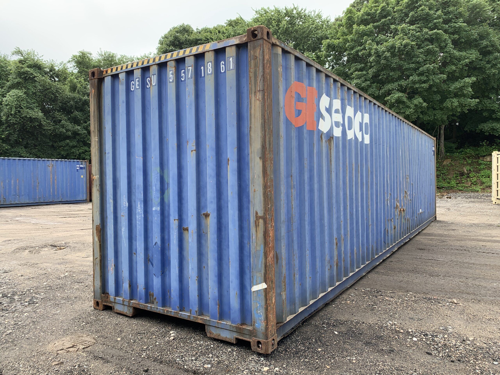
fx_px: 376
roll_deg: +0.4
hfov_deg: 67.3
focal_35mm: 26
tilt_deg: +1.0
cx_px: 250
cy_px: 188
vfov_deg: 53.1
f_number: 1.8
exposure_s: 1/428
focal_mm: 4.25
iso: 25
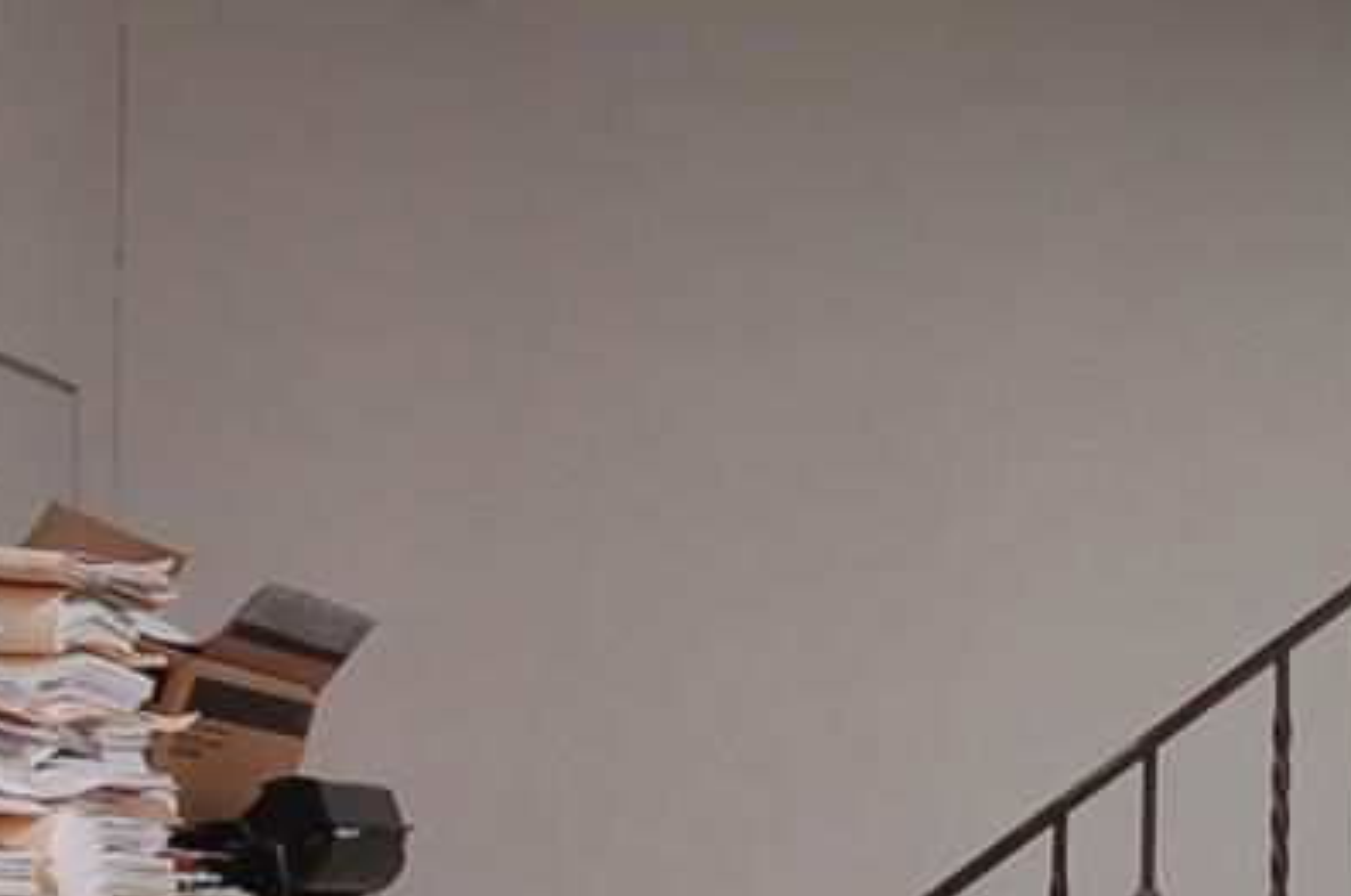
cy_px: 833
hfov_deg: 20.8
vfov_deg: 13.9
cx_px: 1071
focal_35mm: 97
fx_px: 3645
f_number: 4.5
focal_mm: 25
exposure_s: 1/80
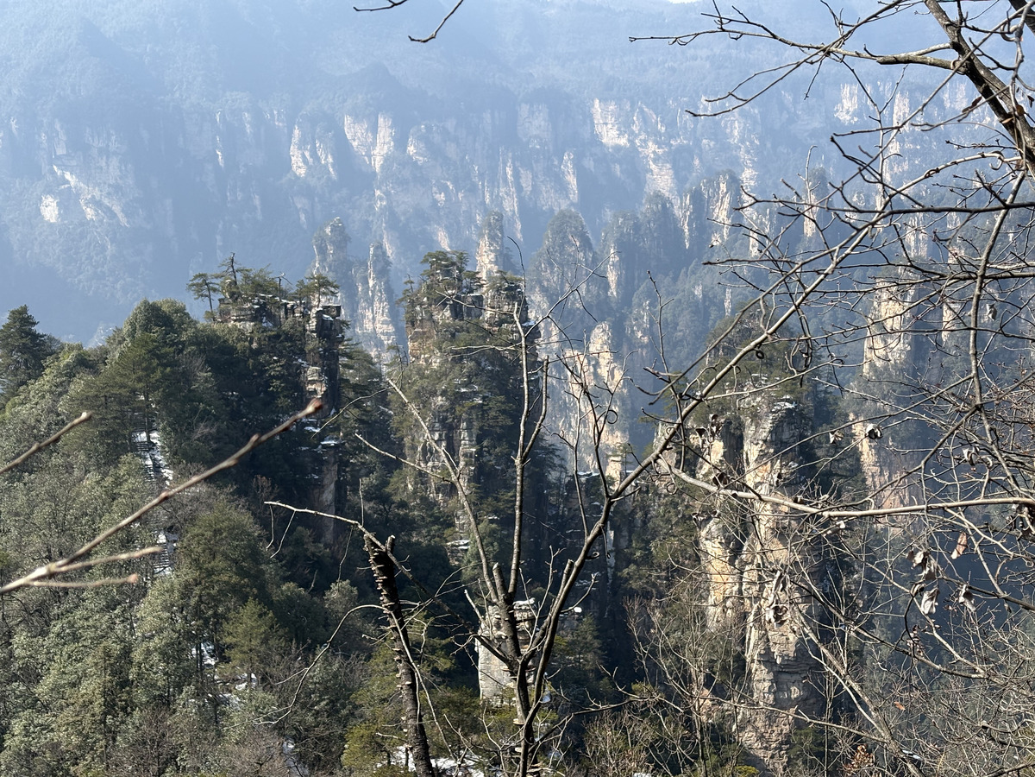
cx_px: 518
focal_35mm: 52
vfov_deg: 28.0
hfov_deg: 36.8
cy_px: 388
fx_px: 1555
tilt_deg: -11.3
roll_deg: -0.5
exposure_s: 1/1553
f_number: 1.6
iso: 40
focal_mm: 5.96
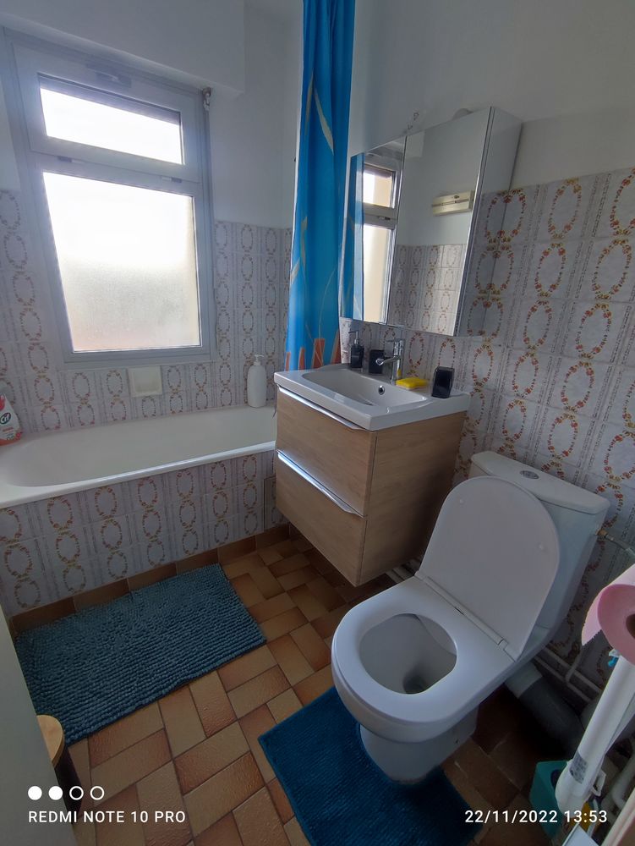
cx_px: 318
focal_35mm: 16
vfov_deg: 94.5
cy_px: 423
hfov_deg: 78.2
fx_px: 391
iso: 211
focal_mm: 1.65
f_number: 2.2
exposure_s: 1/50
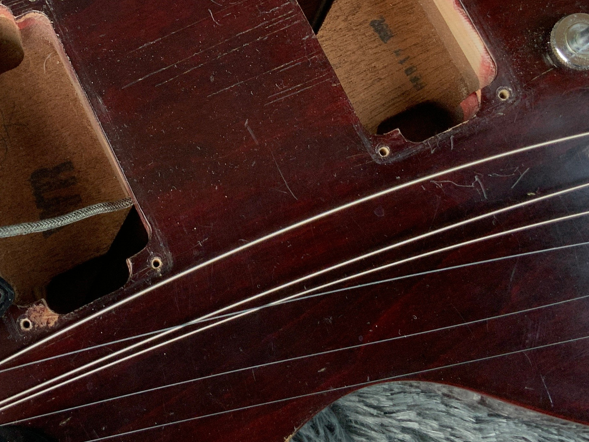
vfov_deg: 22.6
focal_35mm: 64
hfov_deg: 29.9
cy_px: 80
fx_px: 1089
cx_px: 173
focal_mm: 3
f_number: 1.8
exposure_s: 1/50
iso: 64
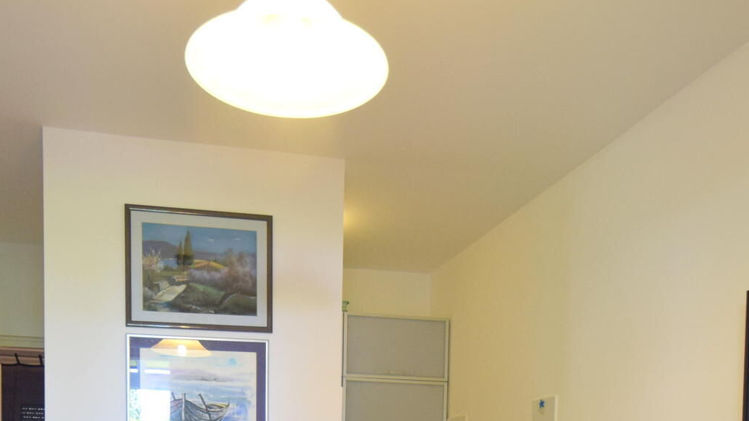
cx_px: 302
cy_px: 493
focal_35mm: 37
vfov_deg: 28.3
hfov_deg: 53.7
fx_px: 735
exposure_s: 1/60
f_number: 4
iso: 800
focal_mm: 10
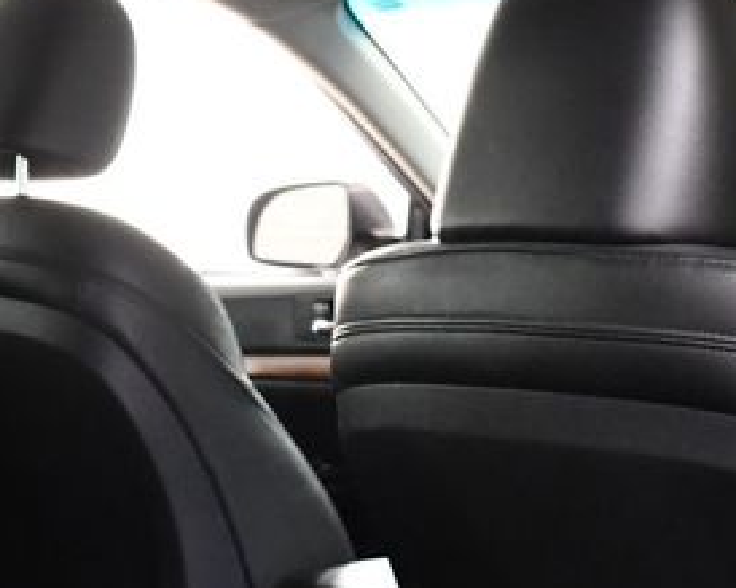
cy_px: 384
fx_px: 1720
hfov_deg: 24.1
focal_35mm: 79
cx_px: 381
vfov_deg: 19.4
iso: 3200
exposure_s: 1/80
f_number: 3.5
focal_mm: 18
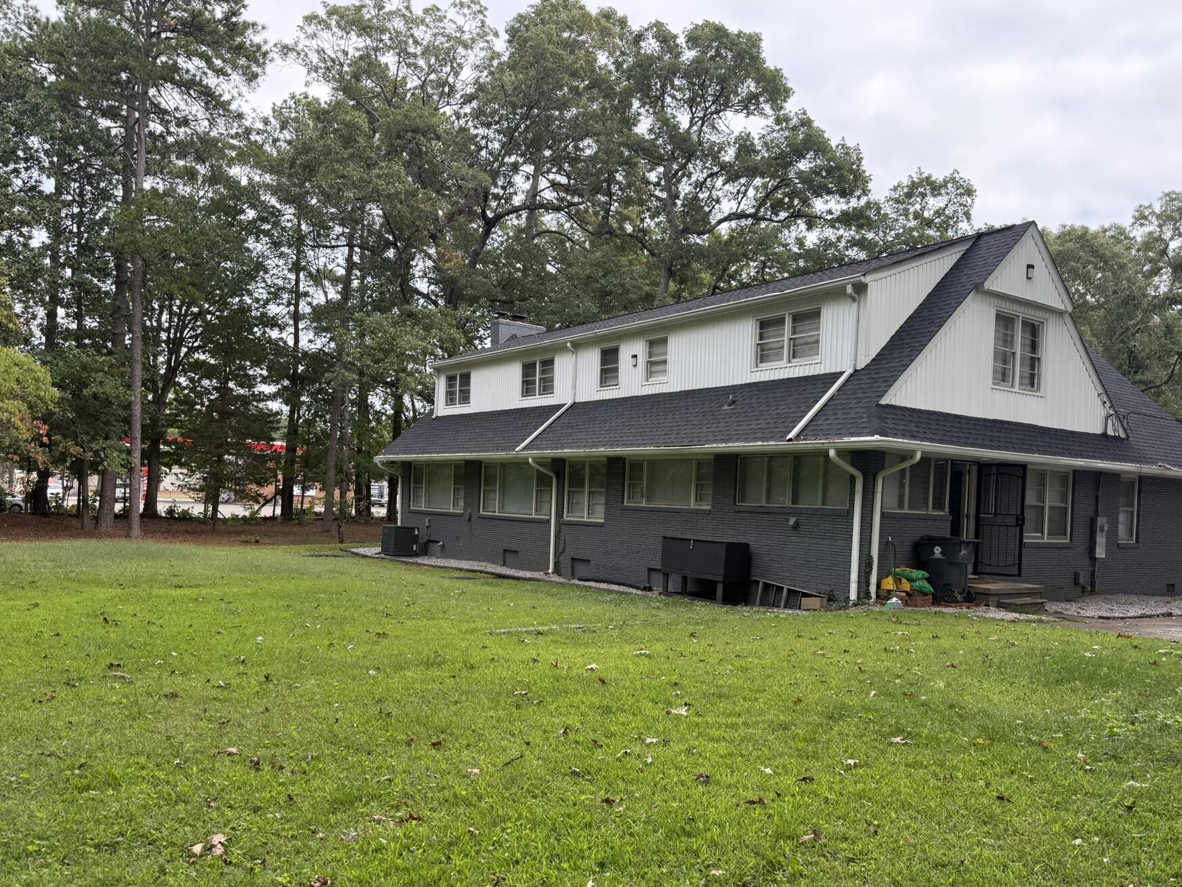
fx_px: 956
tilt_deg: -0.4
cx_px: 605
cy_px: 511
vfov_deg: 49.6
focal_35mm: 28
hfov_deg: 63.4
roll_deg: -2.0
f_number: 1.78
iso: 100
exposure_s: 1/813
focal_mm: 6.76
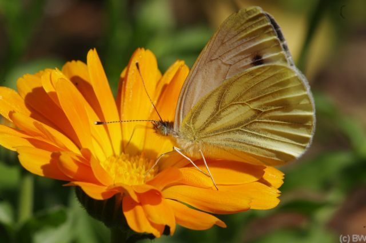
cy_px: 122
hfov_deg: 13.7
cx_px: 183
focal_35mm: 150
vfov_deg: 9.1
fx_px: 1523
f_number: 16
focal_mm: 100
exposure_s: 1/125
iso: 200
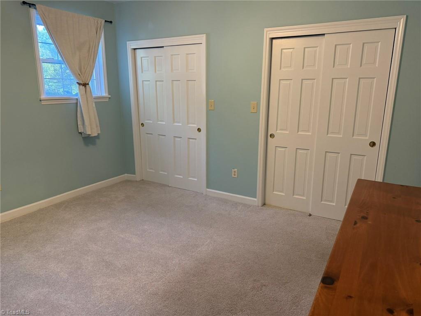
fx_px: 292
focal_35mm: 24
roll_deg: +0.3
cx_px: 210
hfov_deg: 71.6
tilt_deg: -13.0
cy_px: 158
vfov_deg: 56.8
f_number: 1.78
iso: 320
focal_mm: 6.76
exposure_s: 1/120
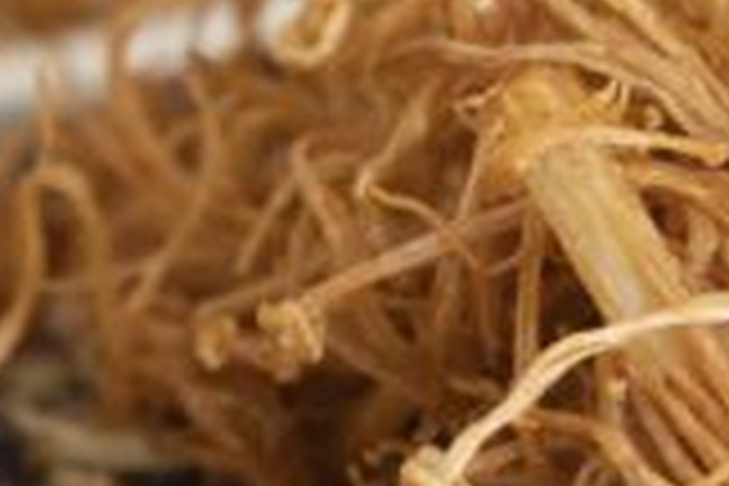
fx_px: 6014
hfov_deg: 6.9
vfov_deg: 4.6
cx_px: 220
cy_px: 857
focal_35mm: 297
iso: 500
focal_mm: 47
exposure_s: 1/60
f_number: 5.6
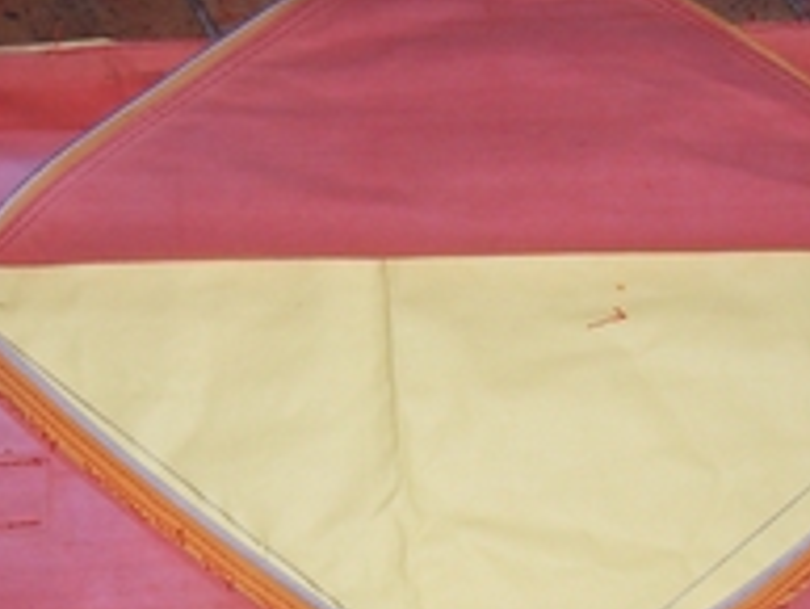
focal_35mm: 88
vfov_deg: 16.7
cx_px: 533
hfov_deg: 22.2
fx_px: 2060
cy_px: 489
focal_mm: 5.6
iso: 80
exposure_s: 1/64
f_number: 2.7
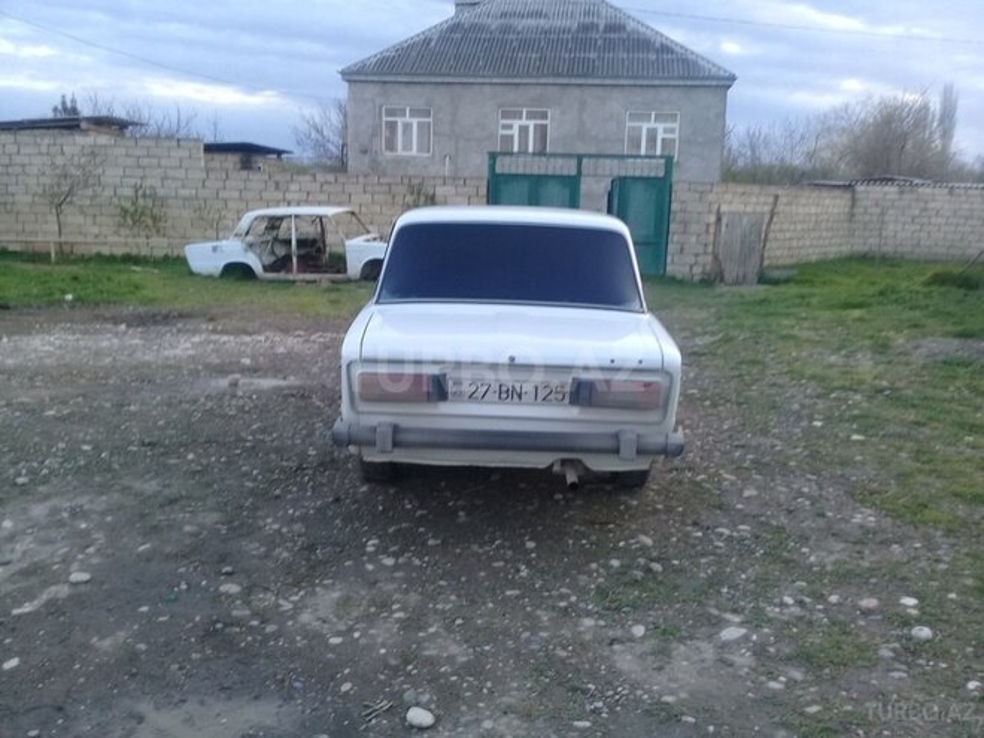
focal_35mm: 31
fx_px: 881
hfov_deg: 58.4
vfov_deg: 45.4
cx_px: 492
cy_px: 369
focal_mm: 3.3
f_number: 2.2
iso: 50
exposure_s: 1/33
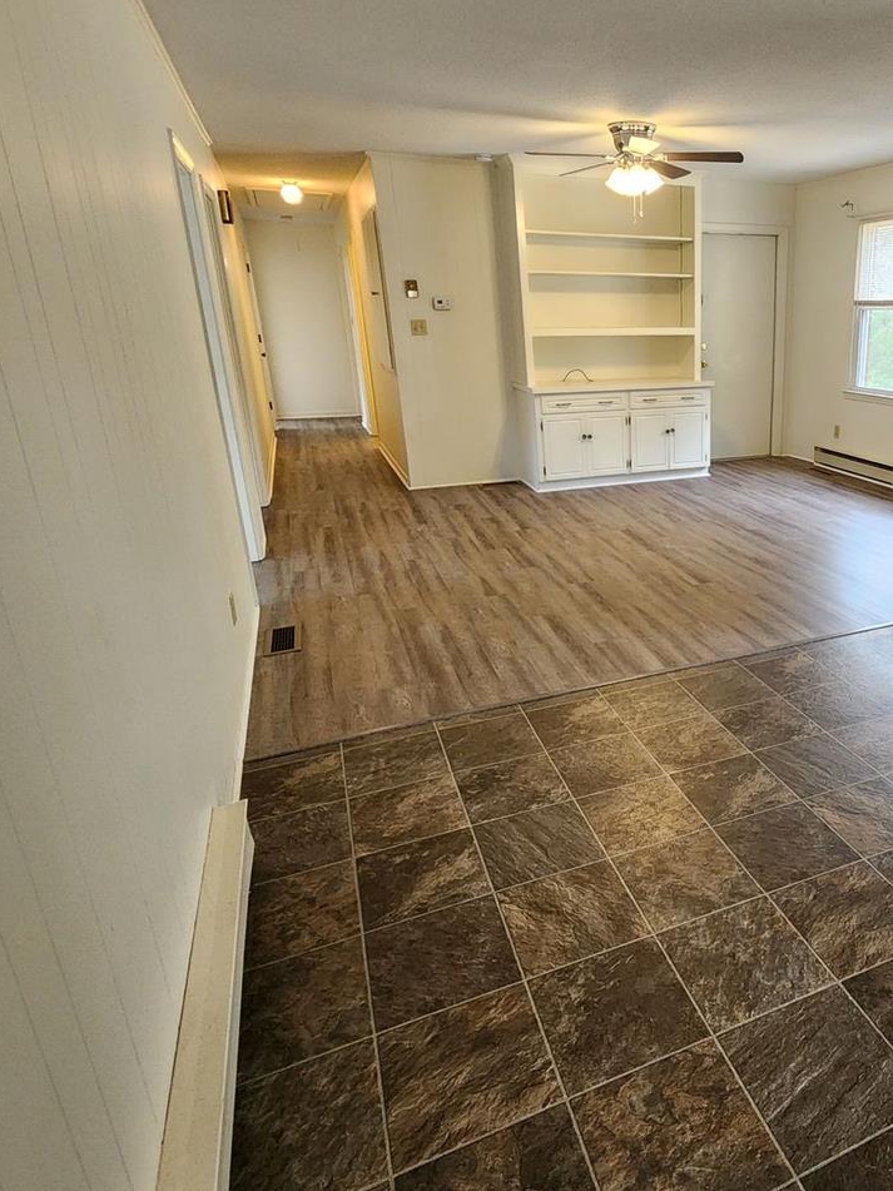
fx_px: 722
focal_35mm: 21
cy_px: 582
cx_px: 695
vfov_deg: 79.0
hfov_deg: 59.2
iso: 320
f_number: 2.2
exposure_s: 1/60
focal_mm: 2.2
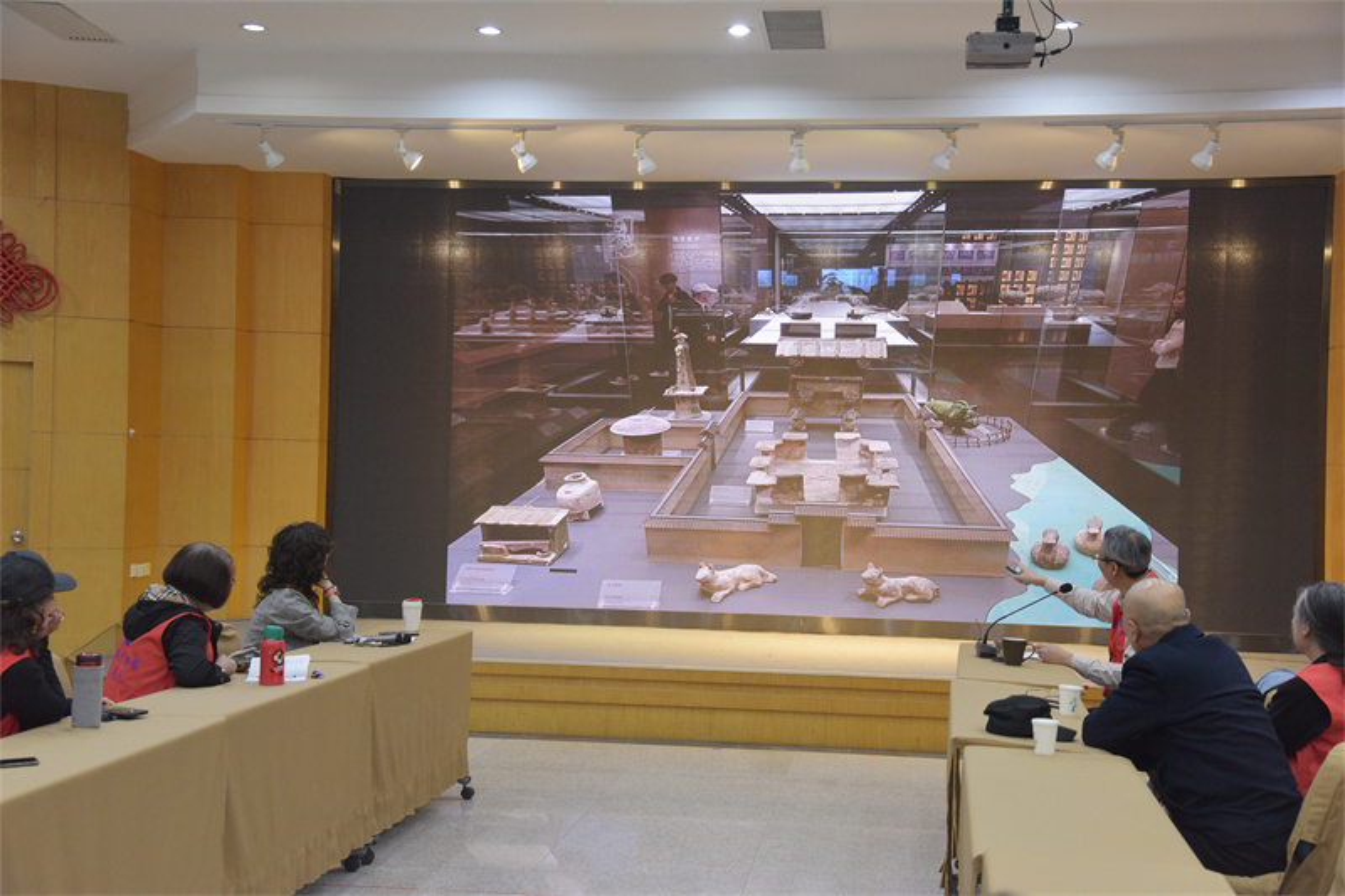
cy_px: 448
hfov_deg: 41.1
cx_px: 672
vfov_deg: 28.1
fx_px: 1793
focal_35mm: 48
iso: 3200
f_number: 5.6
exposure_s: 1/80
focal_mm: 48
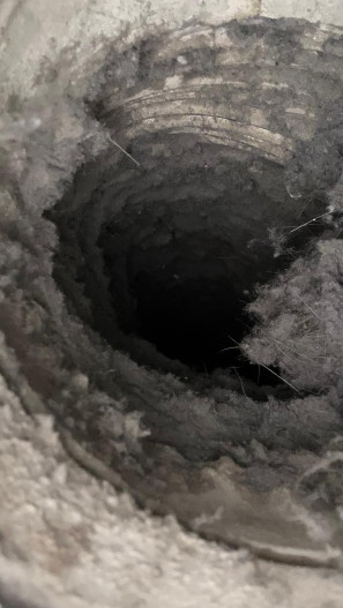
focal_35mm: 29
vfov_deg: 66.0
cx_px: 225
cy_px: 298
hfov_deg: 39.8
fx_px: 468
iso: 32
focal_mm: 4.2
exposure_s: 1/2105
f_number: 1.8
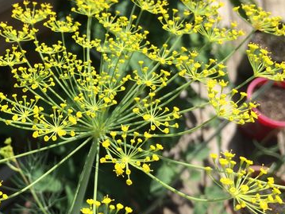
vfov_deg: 26.1
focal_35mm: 56
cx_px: 60
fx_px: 461
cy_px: 119
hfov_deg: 33.4
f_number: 2.2
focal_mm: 4.12
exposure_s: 1/1368
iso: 32
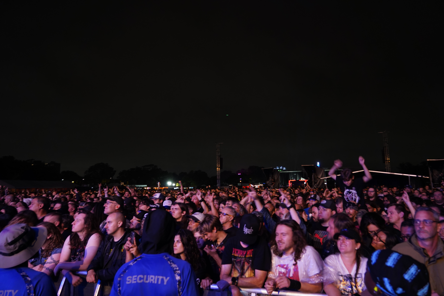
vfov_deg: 53.1
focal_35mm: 24
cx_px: 222
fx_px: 296
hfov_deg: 73.7
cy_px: 148
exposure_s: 1/30
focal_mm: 24
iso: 1250
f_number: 4
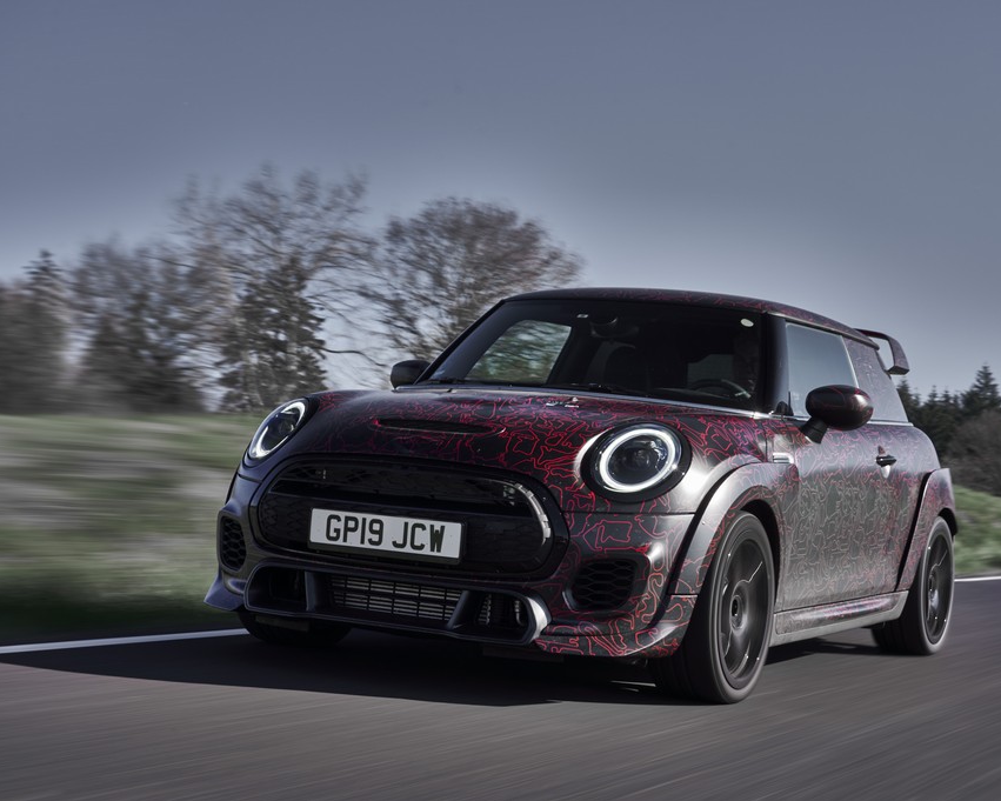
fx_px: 1807
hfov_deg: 30.9
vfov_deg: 25.0
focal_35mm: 61
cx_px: 560
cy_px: 400
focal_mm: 54
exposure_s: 1/25
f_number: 13
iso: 100
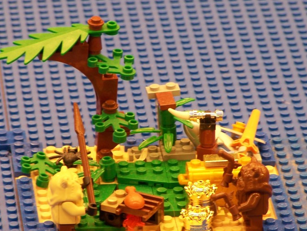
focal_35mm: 391
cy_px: 148
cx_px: 162
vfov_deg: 3.8
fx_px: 3468
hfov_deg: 5.1
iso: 80
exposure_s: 1/2
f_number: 3.6
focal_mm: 42.8
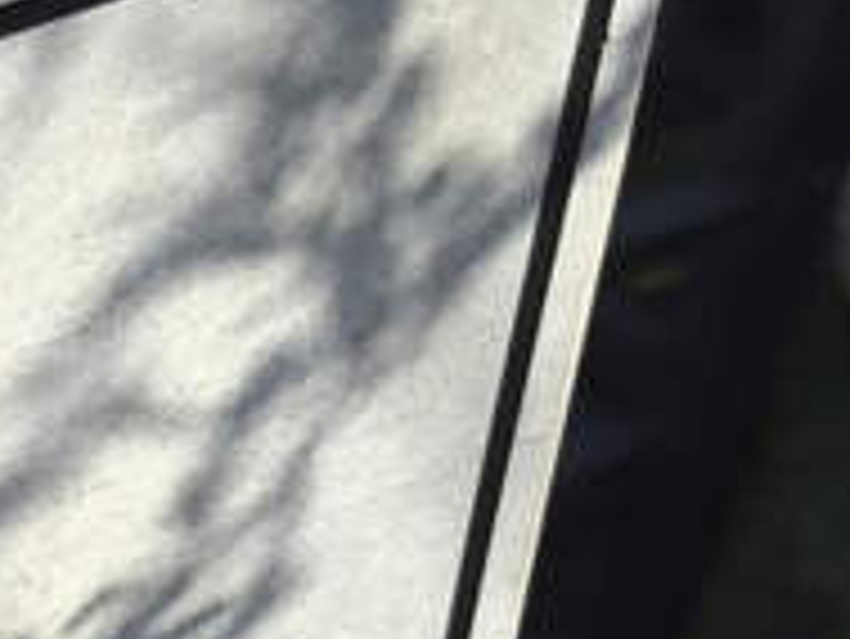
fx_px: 5184
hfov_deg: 8.8
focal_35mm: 211
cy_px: 1080
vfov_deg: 6.9
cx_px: -920
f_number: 1.7
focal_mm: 4.71
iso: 50
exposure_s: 1/507
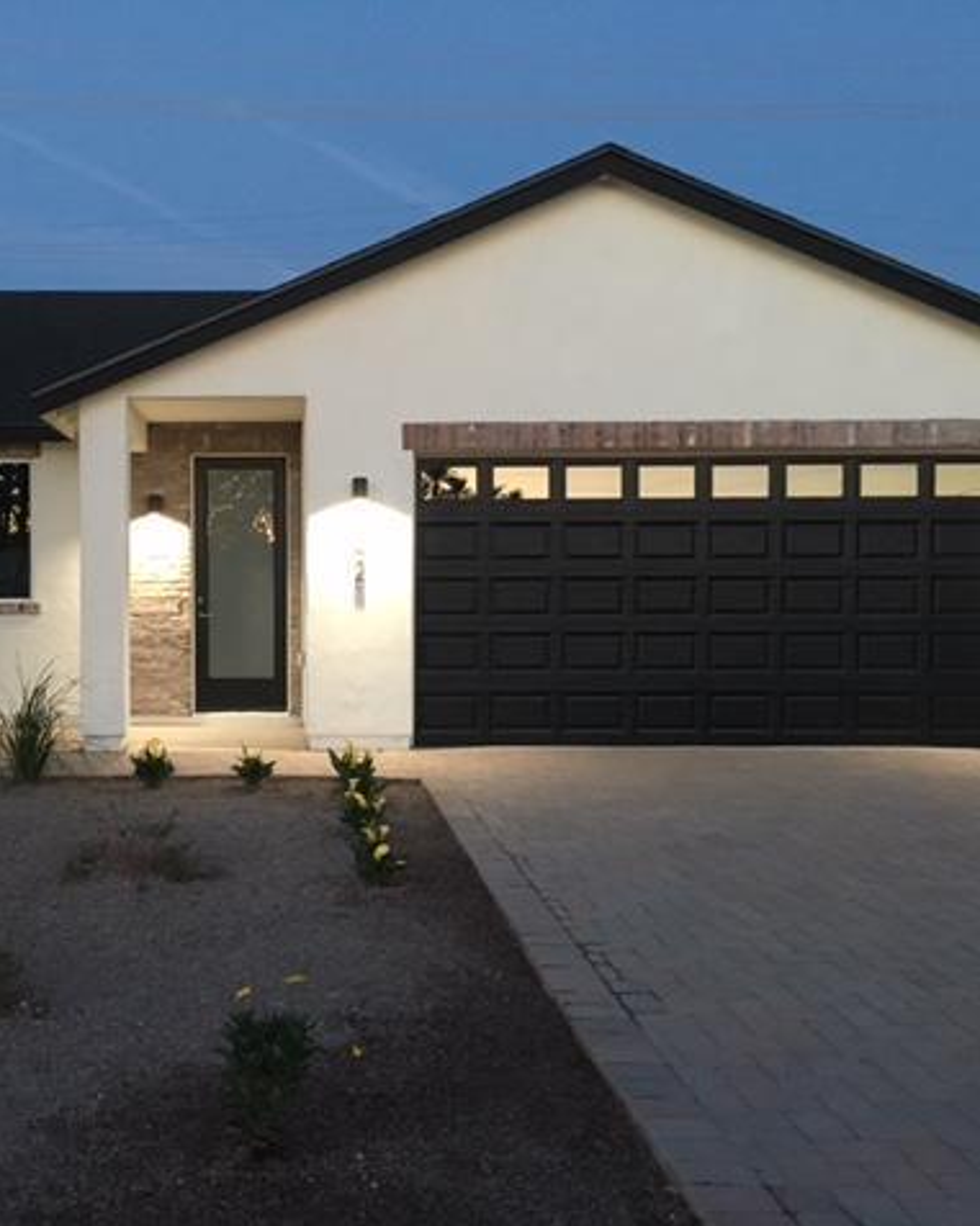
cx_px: 283
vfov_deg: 48.0
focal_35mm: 38
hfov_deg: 38.4
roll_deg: +0.0
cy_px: 614
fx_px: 1379
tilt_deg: +0.4
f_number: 2.2
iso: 400
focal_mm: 4.15
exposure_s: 1/15
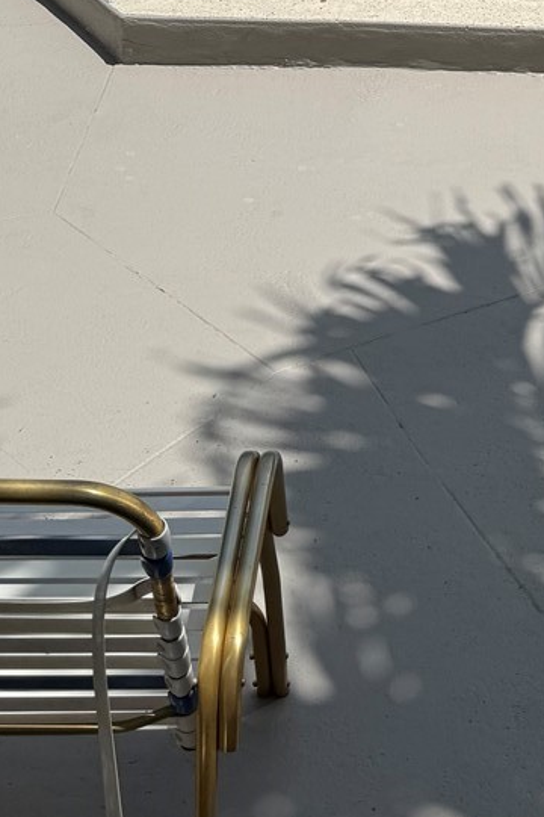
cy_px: -104
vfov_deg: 25.2
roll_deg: -1.6
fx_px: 1677
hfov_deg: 17.8
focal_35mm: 74
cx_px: 588
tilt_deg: -15.4
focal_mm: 6.76
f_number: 1.78
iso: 80
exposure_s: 1/9091
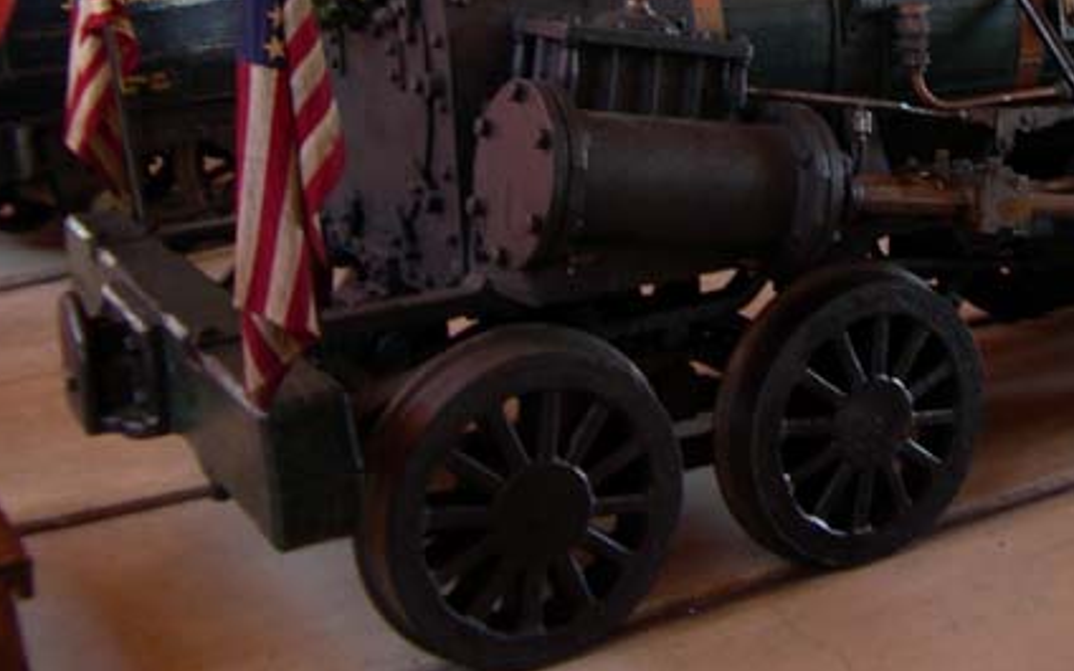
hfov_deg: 26.8
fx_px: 2225
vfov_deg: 16.9
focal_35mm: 76
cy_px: 58
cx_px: 811
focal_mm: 8
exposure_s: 1/5.1
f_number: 2.8
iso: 100
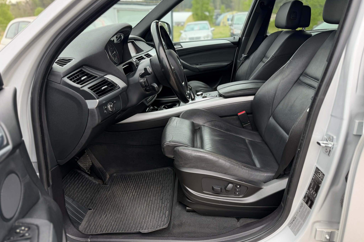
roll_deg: +1.3
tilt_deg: -20.9
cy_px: 117
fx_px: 253
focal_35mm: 25
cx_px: 182
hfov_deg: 71.5
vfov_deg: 51.3
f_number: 1.78
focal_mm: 6.76
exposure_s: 1/273
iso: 80
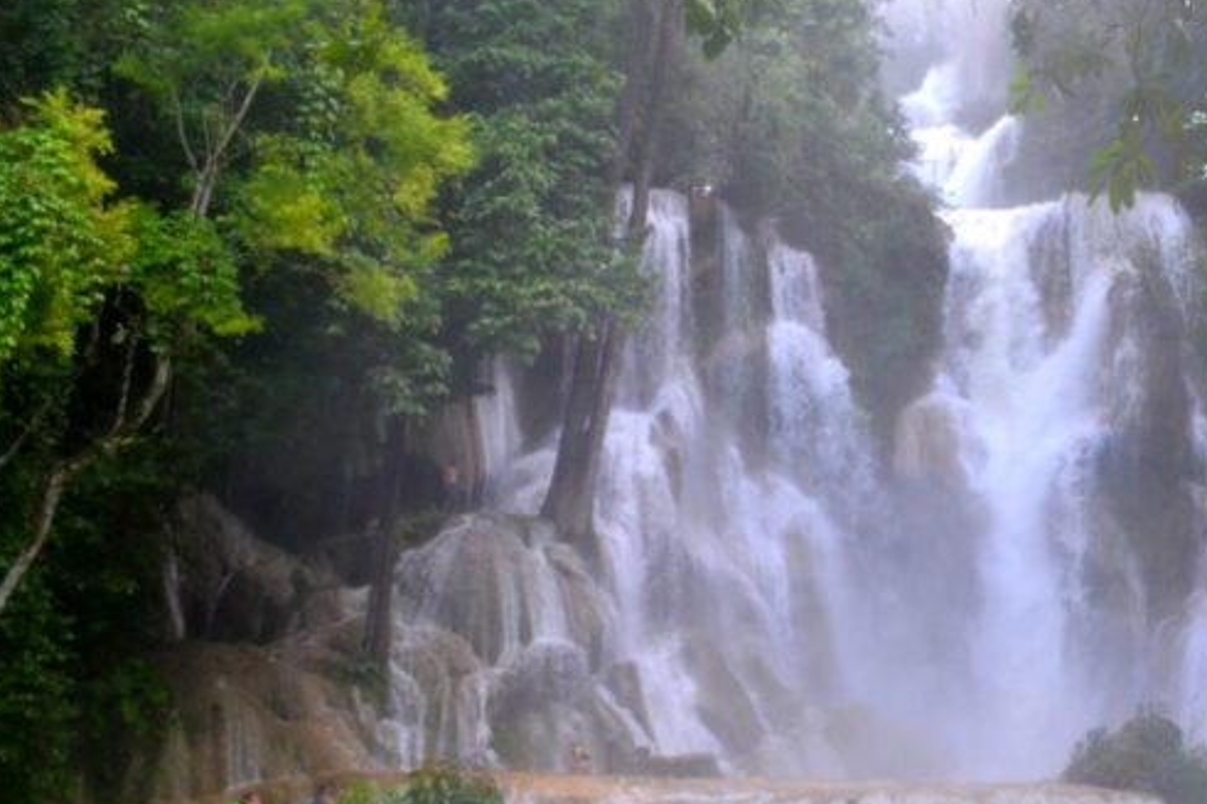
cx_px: 966
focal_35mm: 44
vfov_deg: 30.3
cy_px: 521
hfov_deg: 42.5
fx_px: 1475
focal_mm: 18
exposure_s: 1/125
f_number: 5.6
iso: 360
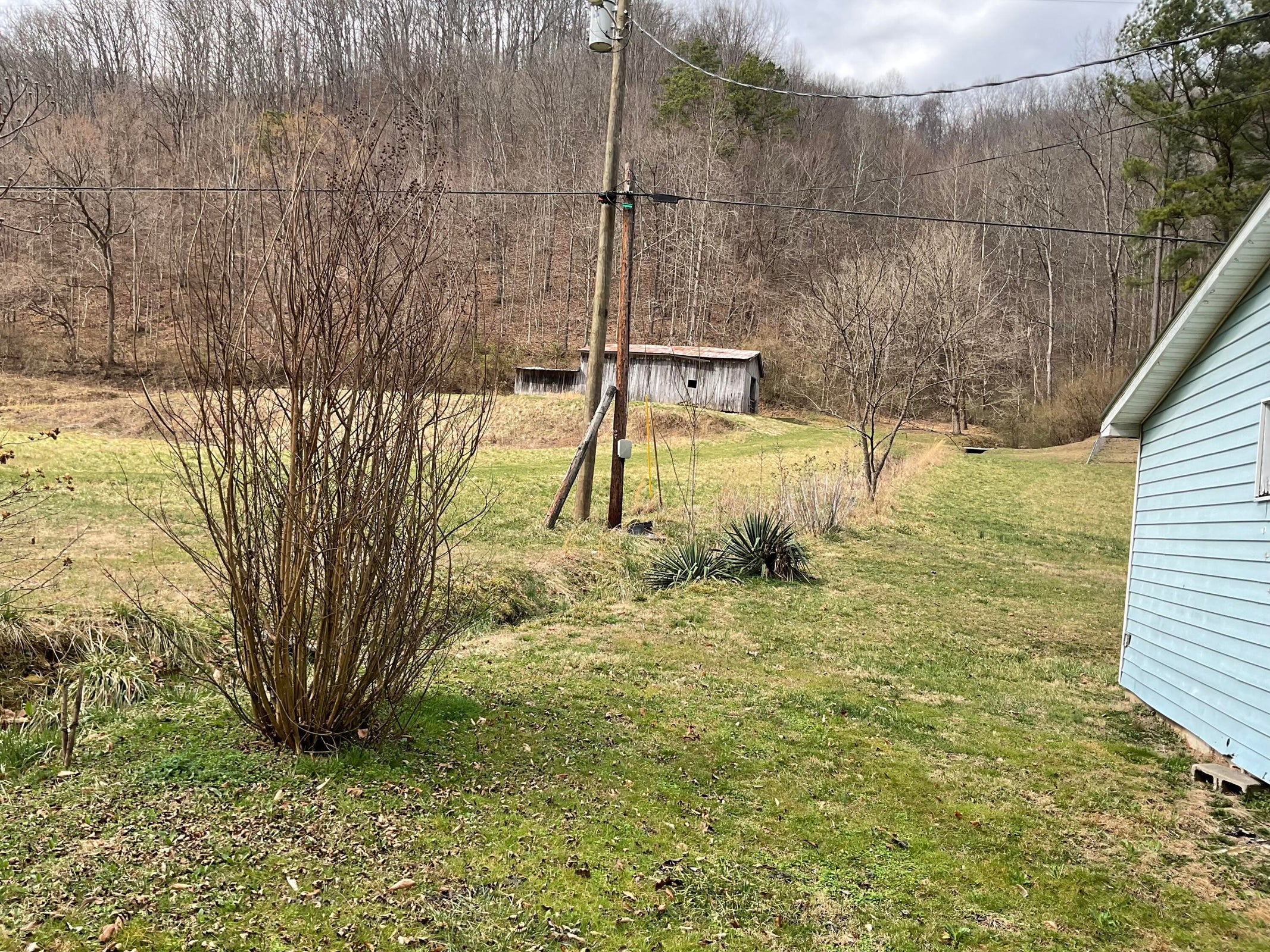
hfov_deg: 61.7
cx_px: 635
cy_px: 476
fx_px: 1064
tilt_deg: +2.0
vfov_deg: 48.2
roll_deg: -4.2
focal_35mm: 29
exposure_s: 1/700
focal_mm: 3
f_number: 1.8
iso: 16
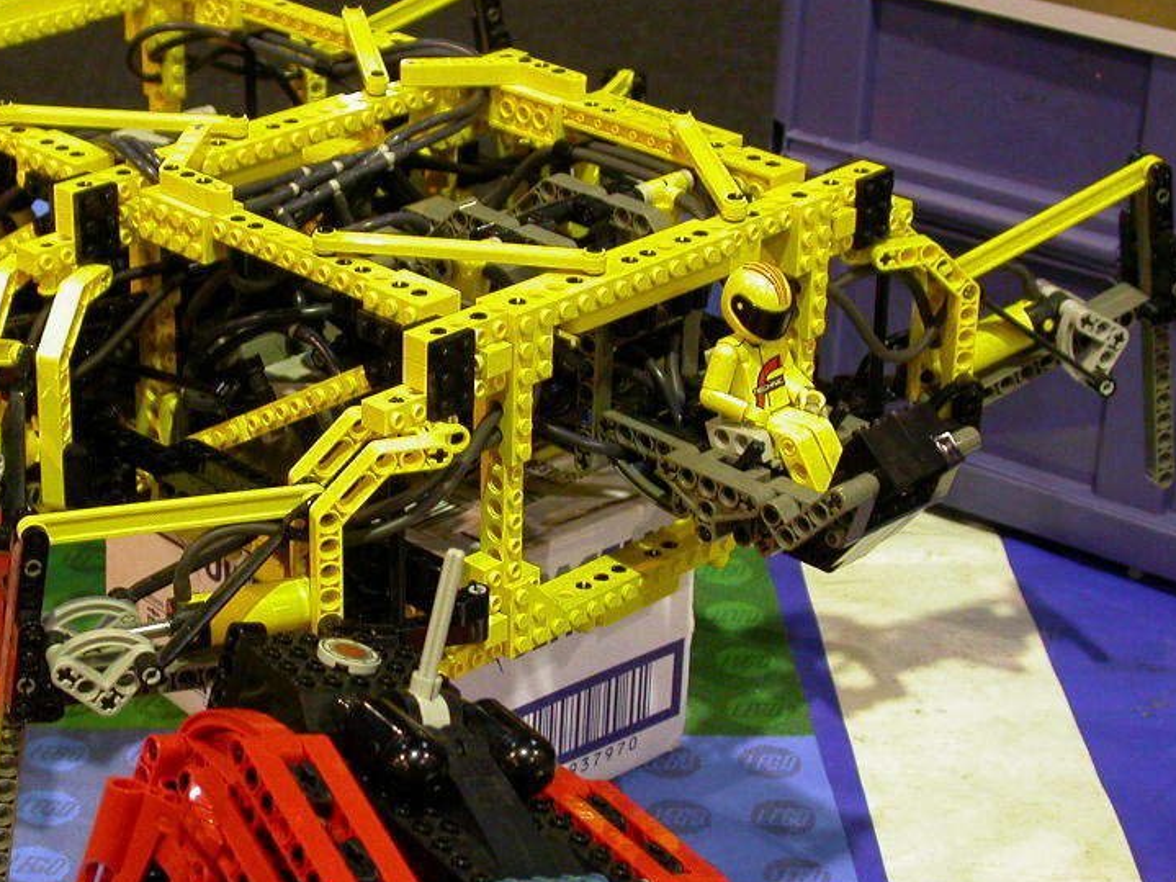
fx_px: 2853
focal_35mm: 84
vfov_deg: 17.6
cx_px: 345
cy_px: 457
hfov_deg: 23.1
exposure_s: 1/6.4
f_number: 3
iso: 200
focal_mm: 12.2
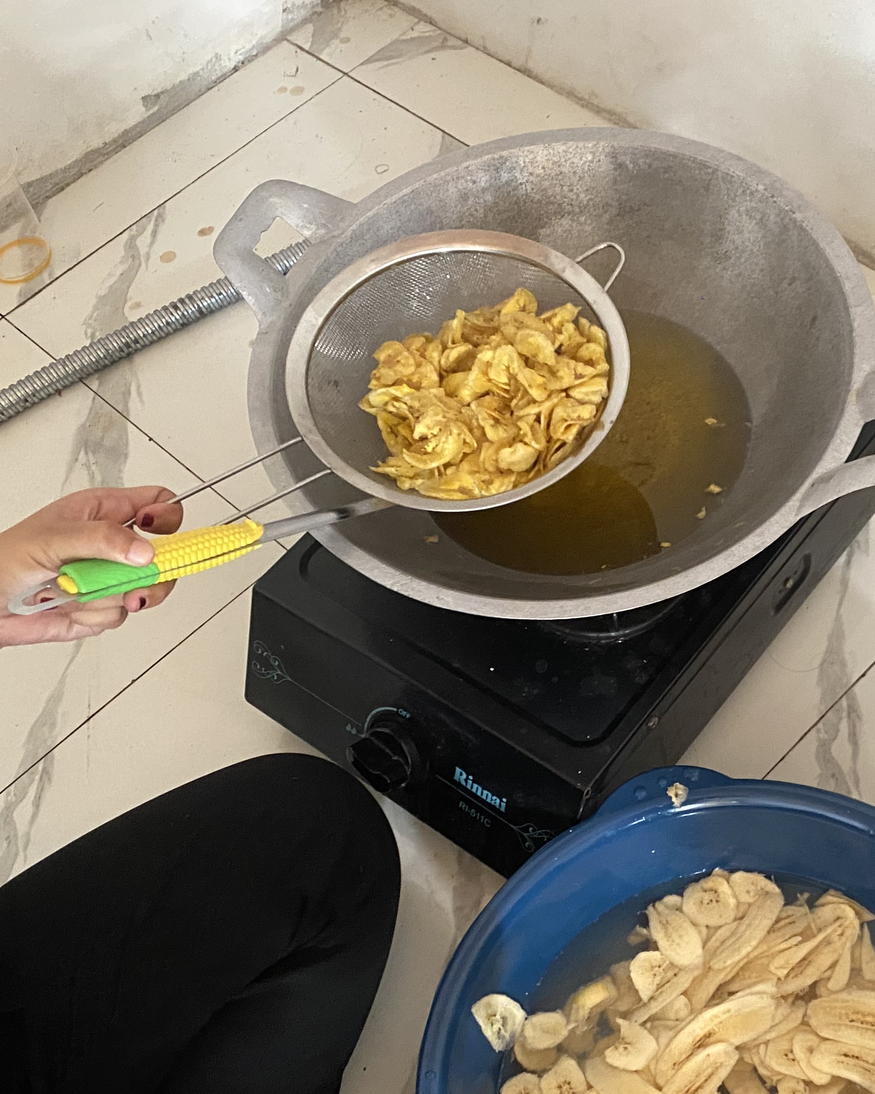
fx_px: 1425
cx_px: 657
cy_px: 681
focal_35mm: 44
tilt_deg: -59.0
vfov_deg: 41.7
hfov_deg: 33.5
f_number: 1.8
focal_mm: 4.25
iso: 500
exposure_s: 1/41
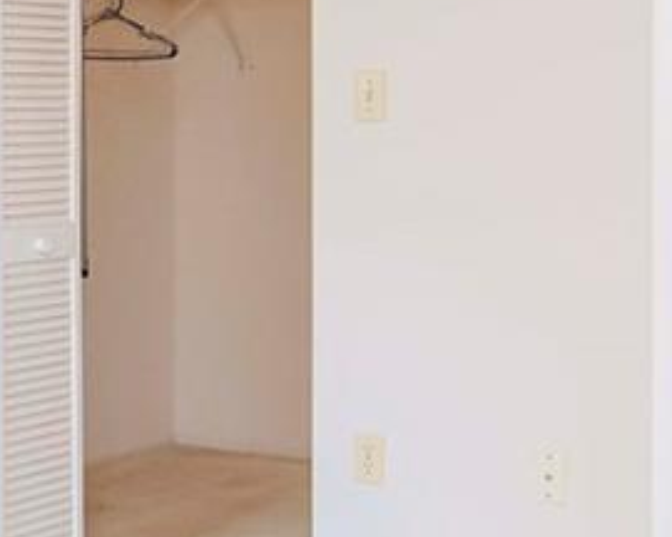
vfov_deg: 16.5
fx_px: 1825
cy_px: 52
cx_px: -219
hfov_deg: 19.2
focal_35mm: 92
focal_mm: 11
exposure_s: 1/160
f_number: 4
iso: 1250
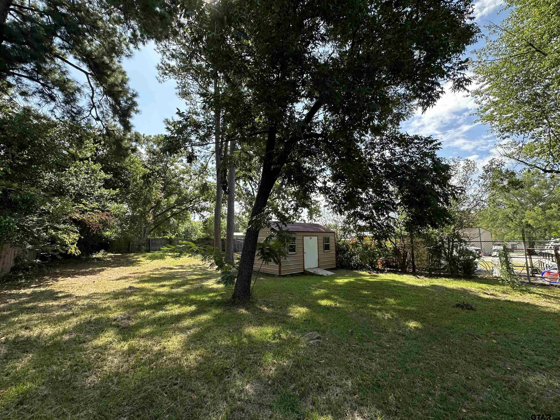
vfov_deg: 85.7
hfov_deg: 102.1
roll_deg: +0.2
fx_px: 226
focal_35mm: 14
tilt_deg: +6.2
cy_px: 210
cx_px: 280
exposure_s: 1/997
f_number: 2.2
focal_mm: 2.22
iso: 50
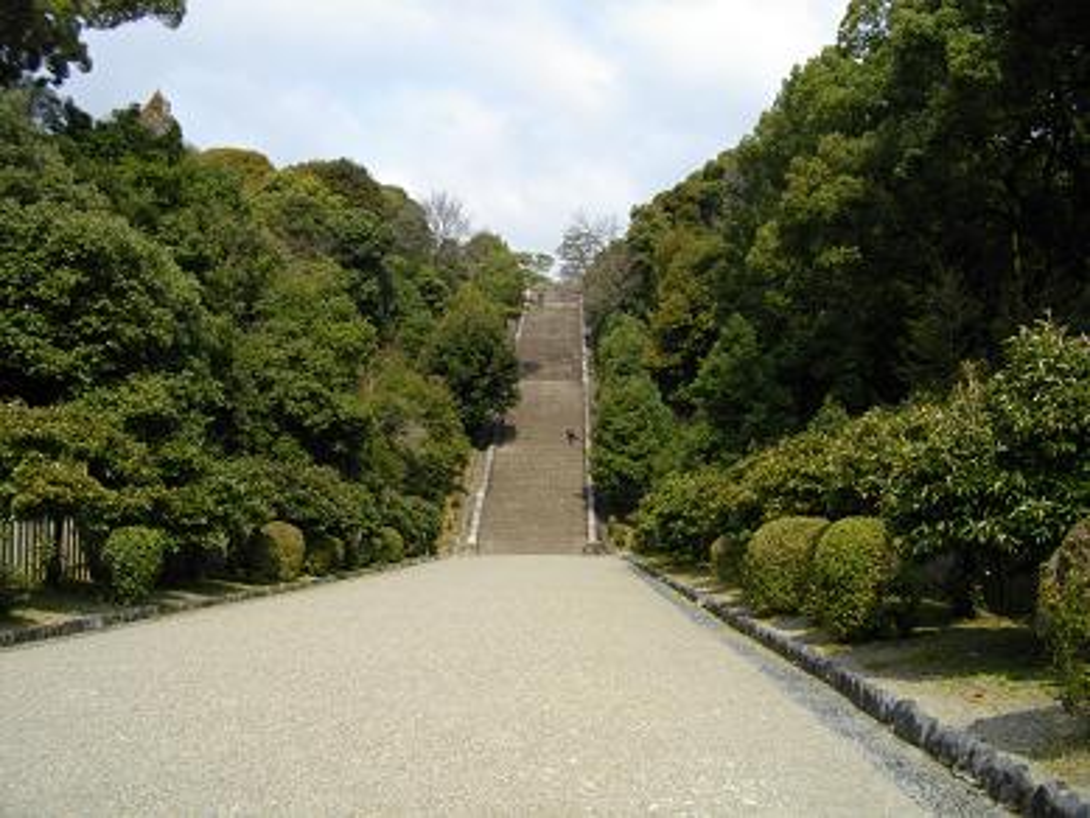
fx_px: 1008
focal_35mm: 32
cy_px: 409
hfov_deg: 56.8
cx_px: 545
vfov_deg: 44.2
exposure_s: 1/400
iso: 100
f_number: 5.5
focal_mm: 5.7
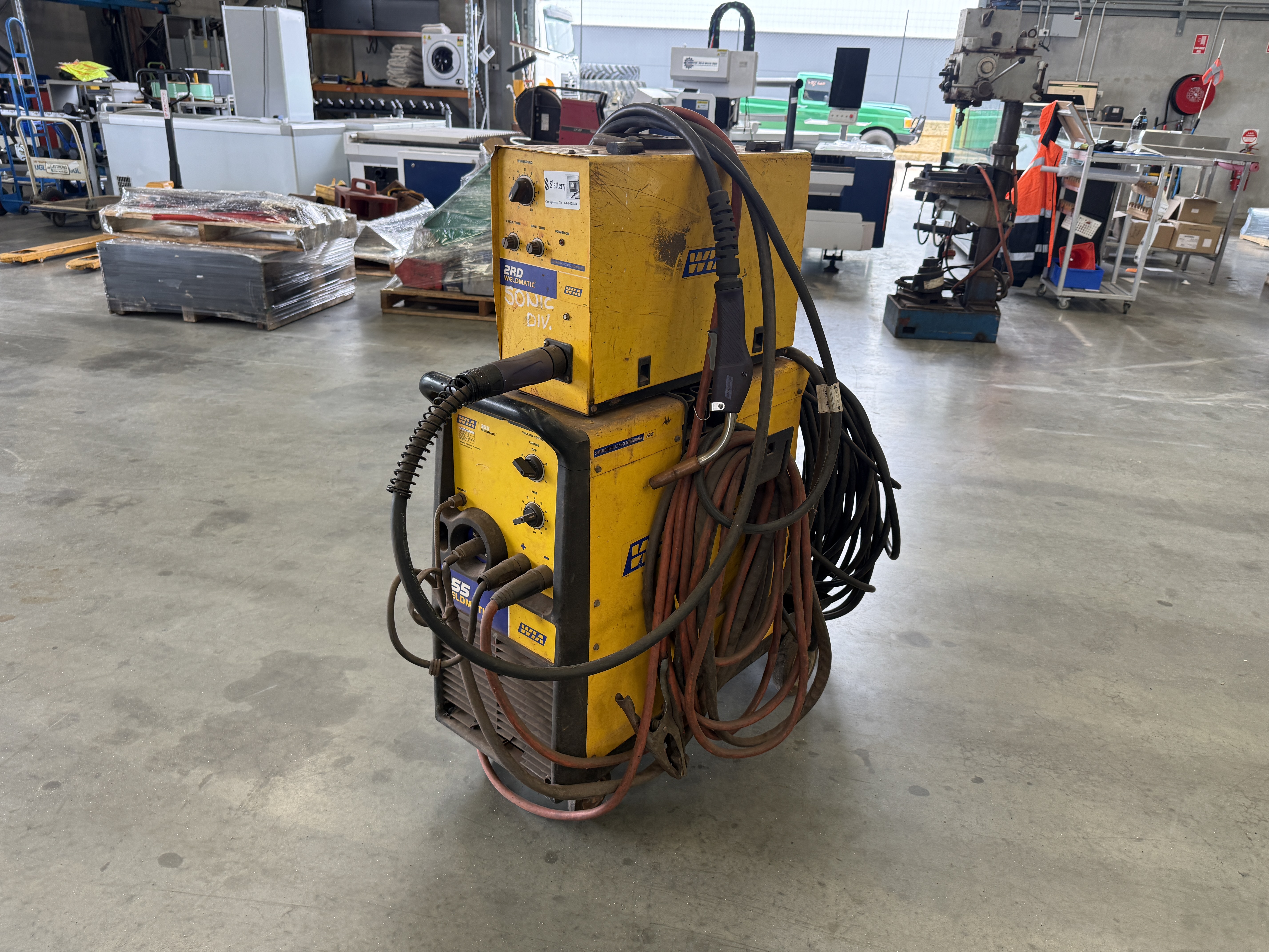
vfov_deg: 56.8
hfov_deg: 71.6
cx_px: 634
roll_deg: -3.5
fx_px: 880
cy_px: 476
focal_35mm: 24
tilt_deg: -21.5
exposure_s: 1/100
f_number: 1.78
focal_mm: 6.76
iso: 100
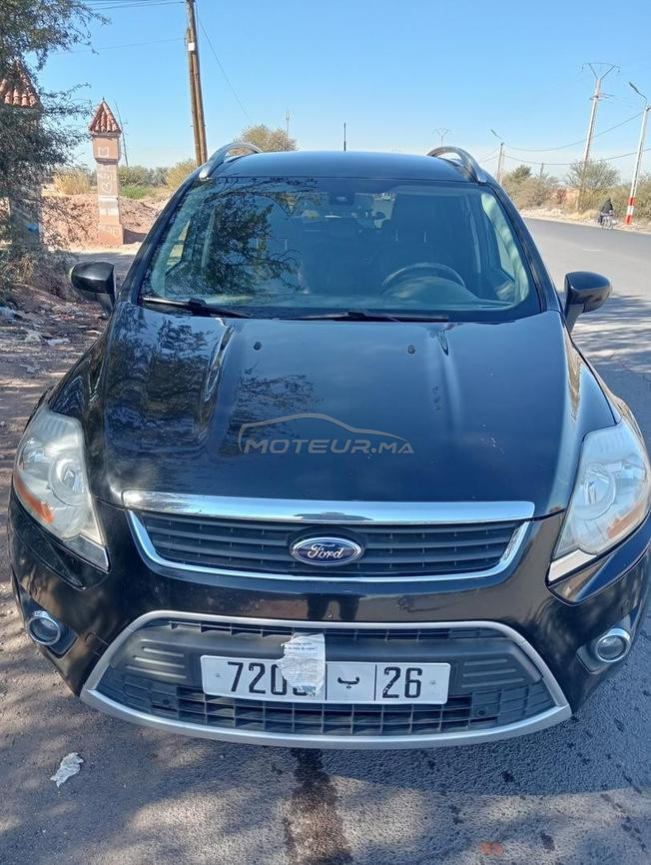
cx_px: 326
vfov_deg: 63.4
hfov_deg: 49.9
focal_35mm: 28
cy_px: 432
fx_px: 700
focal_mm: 3.98
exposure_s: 1/2451
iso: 100
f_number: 1.8
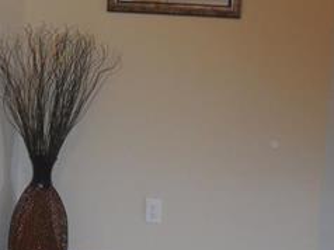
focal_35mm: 70
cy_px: 34
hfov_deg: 26.9
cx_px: 34
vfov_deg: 20.6
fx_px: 675
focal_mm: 4.6
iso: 220
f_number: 3.5
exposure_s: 1/25
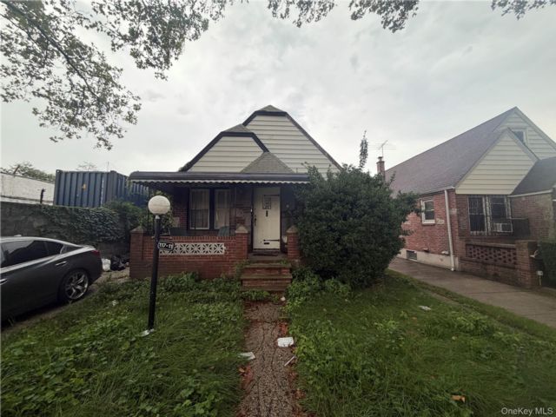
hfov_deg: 102.1
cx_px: 278
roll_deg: -0.5
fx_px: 225
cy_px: 208
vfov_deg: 85.7
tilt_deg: +5.1
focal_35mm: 14
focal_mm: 2.22
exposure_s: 1/121
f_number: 2.2
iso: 160
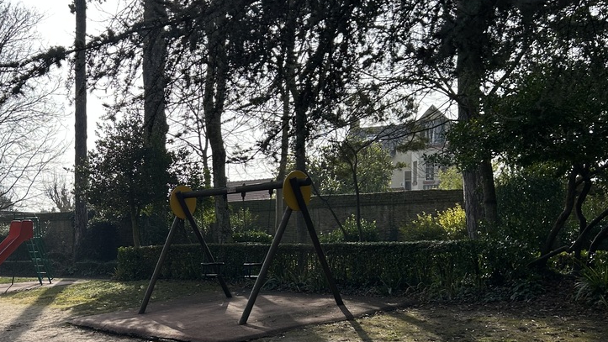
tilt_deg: -1.0
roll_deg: +0.3
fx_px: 758
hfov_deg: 42.5
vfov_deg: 25.0
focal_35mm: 47
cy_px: 275
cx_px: 162
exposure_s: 1/3704
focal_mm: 5.7
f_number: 1.5
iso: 50
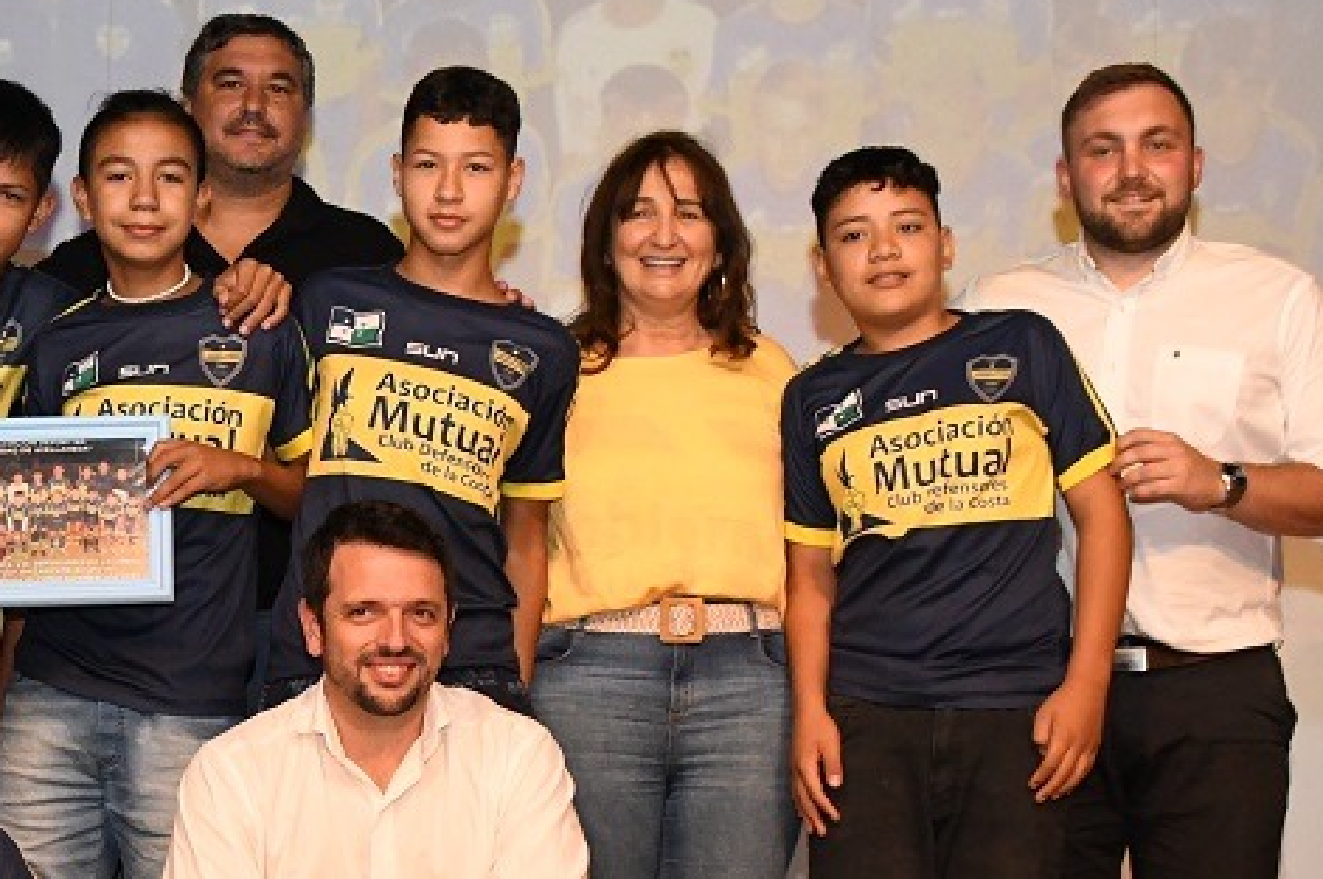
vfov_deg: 16.0
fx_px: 3120
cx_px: 185
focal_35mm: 85
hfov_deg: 23.4
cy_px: 623
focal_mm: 27
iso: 4000
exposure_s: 1/160
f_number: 7.1
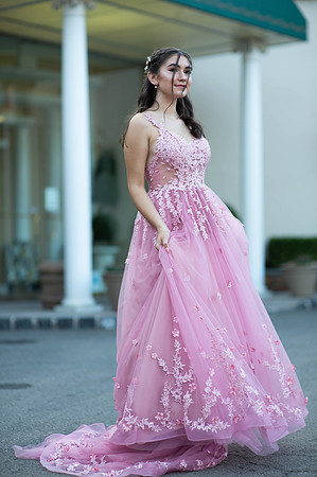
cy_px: 238
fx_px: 1125
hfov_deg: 16.0
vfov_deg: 23.9
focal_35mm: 85
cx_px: 158
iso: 250
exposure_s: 1/640
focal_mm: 85
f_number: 2
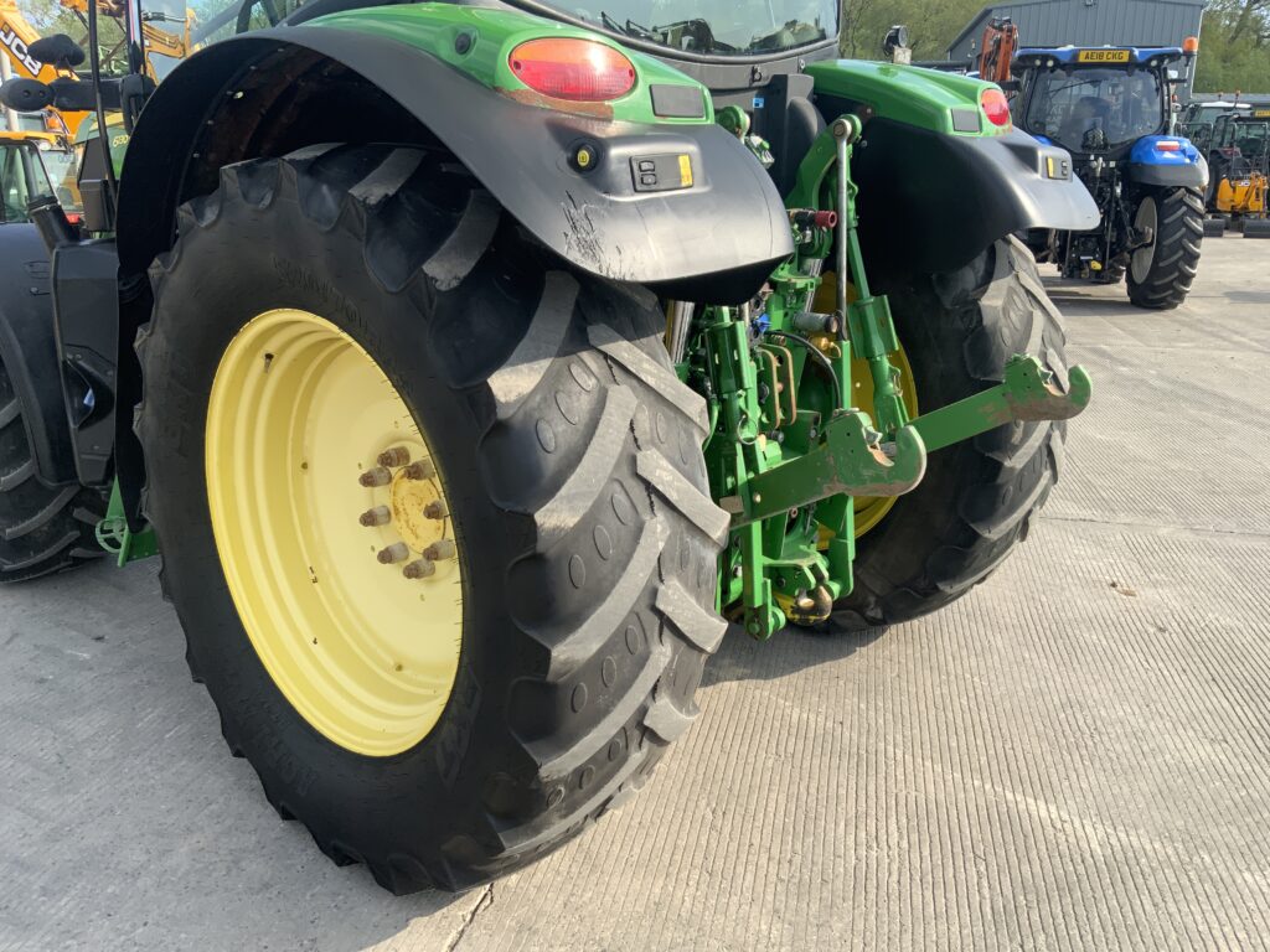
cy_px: 476
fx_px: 1064
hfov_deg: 61.7
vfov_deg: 48.2
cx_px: 635
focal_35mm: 29
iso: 16
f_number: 1.8
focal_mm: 3
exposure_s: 1/580
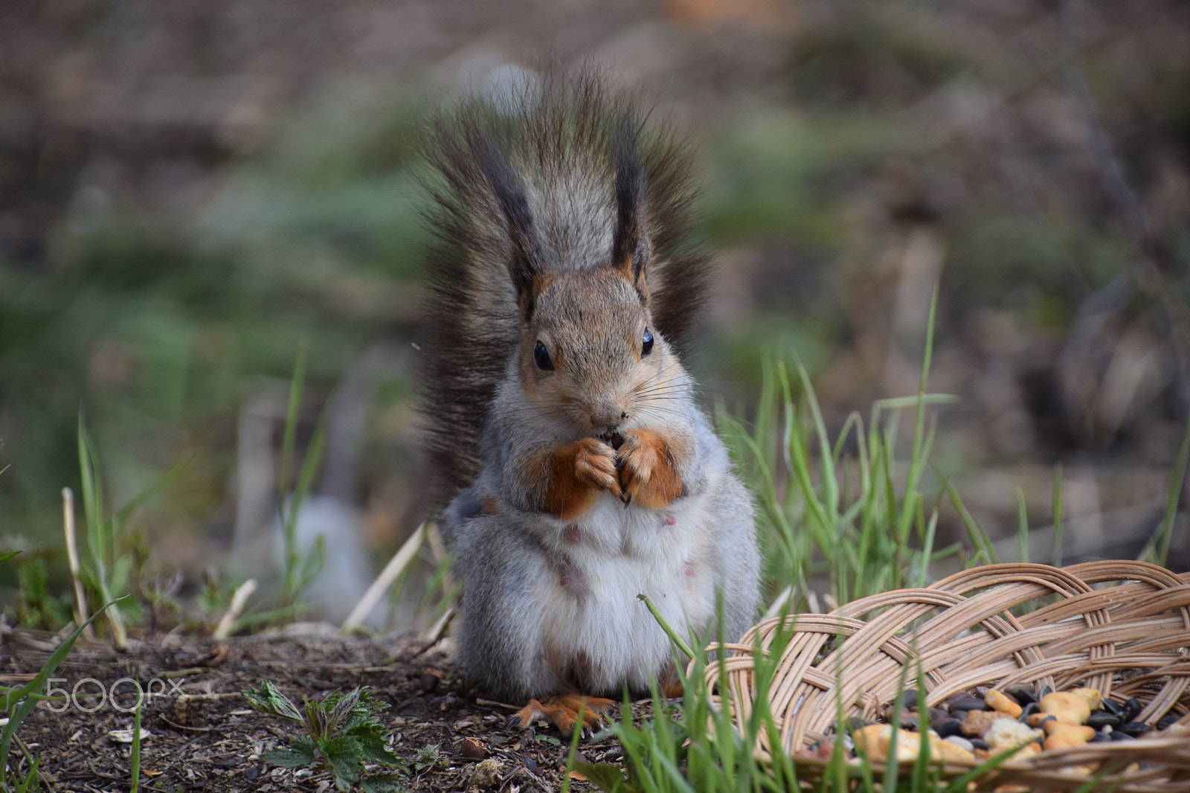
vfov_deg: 4.0
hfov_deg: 6.0
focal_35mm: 345
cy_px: 396
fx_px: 11401
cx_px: 595
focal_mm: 230
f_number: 6.3
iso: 500
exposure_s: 1/500
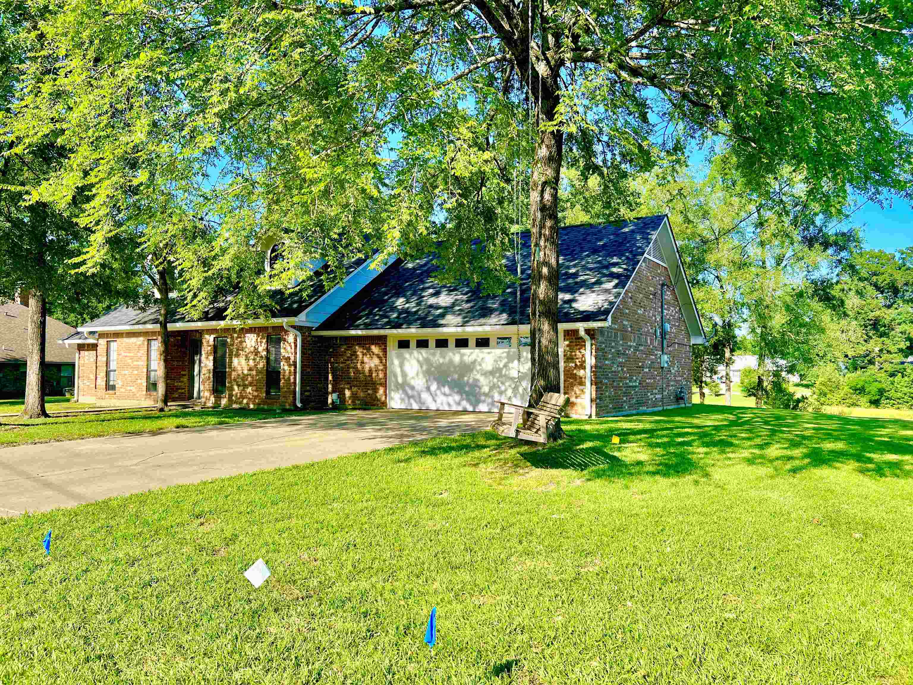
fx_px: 686
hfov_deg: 67.3
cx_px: 456
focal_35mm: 26
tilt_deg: +2.5
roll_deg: +0.2
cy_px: 342
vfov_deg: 53.1
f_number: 1.5
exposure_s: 1/1751
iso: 50
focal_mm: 5.7
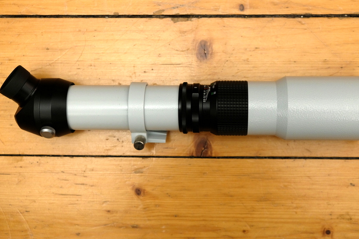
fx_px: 529
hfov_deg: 37.5
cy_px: 116
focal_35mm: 53
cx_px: 190
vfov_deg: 25.5
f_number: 3.6
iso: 800
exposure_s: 1/10
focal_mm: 32.9
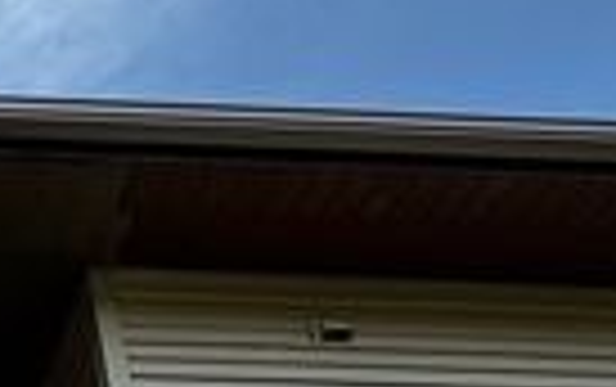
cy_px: 970
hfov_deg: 23.0
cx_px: -315
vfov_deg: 13.0
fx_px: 1210
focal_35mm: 72
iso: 40
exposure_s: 1/636
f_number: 2.2
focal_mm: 2.22
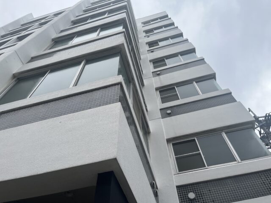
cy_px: 102
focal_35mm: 26
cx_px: 136
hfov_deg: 67.3
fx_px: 204
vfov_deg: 53.1
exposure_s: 1/2755
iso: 50
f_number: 1.6
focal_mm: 5.1
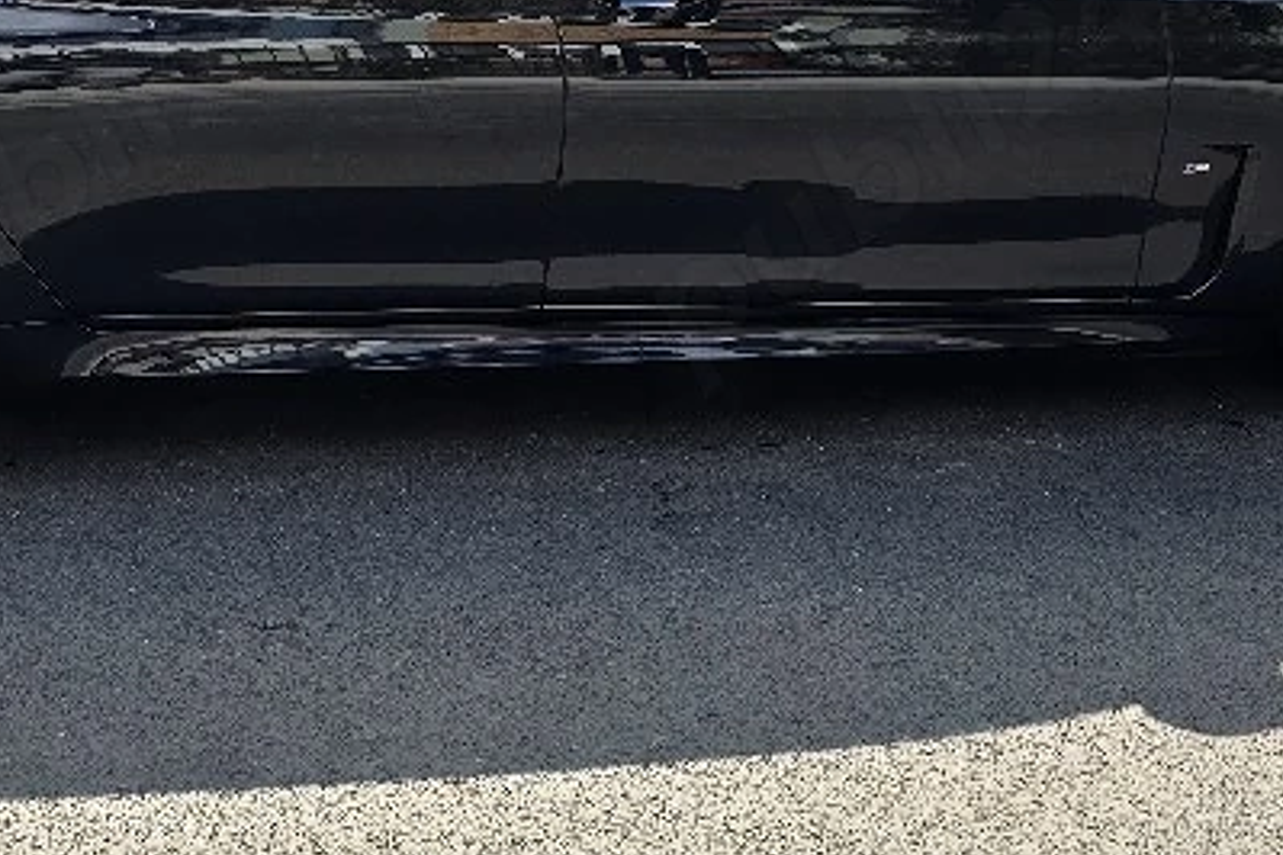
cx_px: 373
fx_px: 2138
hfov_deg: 33.0
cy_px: 125
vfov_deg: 22.2
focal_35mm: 60
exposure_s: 1/2500
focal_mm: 6.3
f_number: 1.7
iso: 80
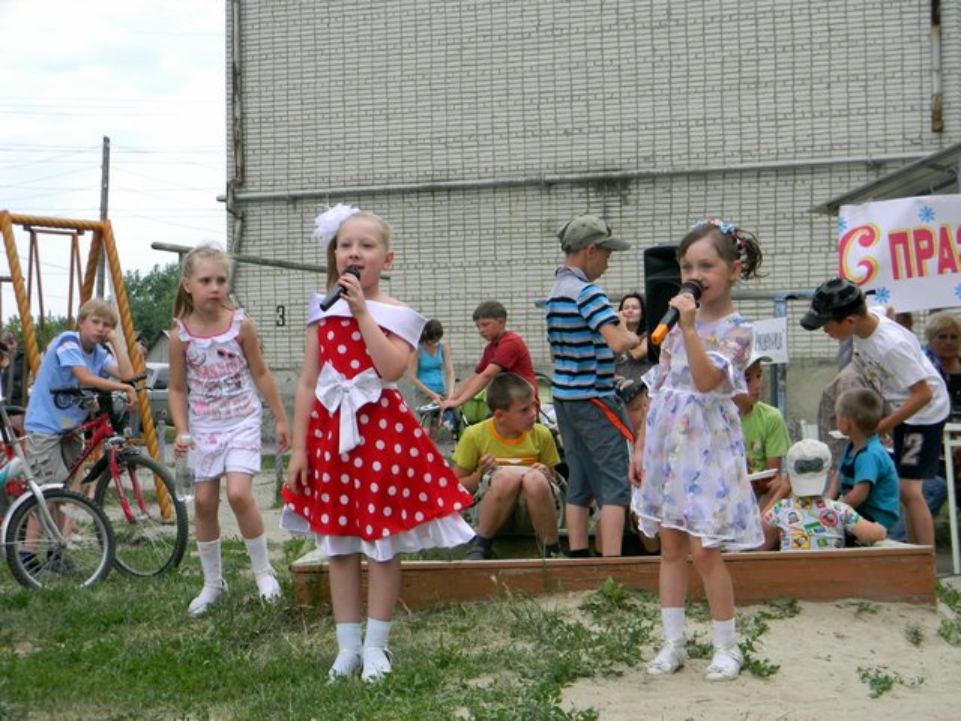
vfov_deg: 17.8
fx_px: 2304
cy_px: 360
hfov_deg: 23.6
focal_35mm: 83
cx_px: 480
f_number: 4.5
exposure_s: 1/119
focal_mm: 15.1
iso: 80
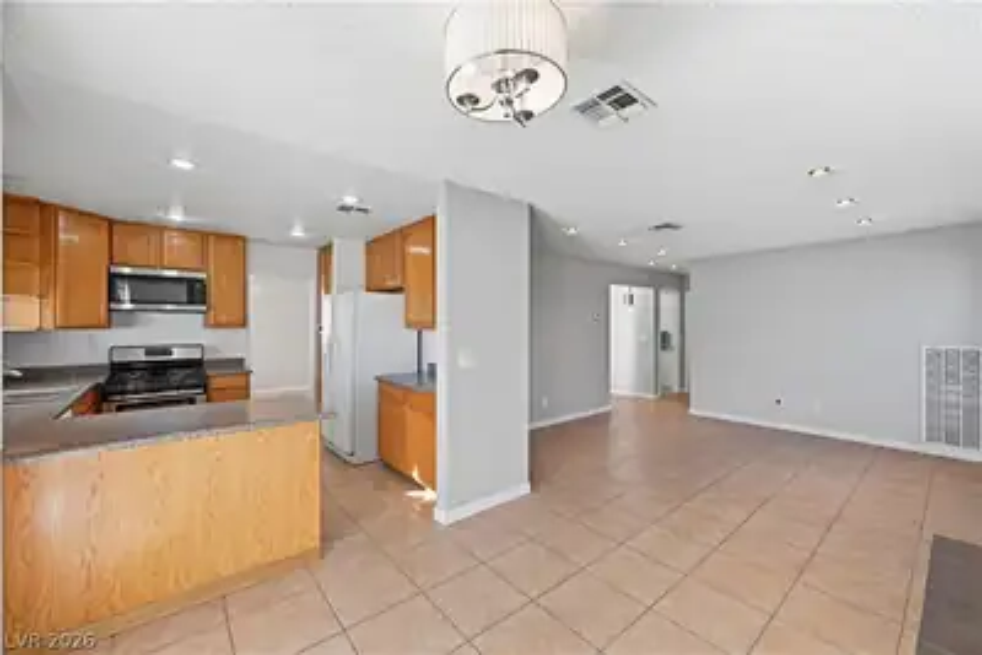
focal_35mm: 14
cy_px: 328
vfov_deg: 81.3
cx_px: 491
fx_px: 382
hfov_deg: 104.2
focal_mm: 14
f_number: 10
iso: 640
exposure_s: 1/640
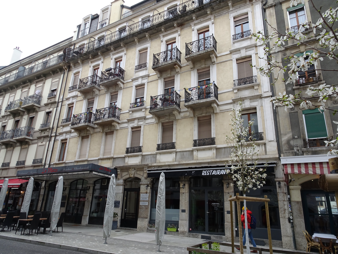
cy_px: 127
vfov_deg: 56.8
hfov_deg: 71.6
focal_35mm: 24
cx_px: 169
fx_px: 234
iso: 80
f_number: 3.5
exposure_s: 1/200
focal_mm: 4.1
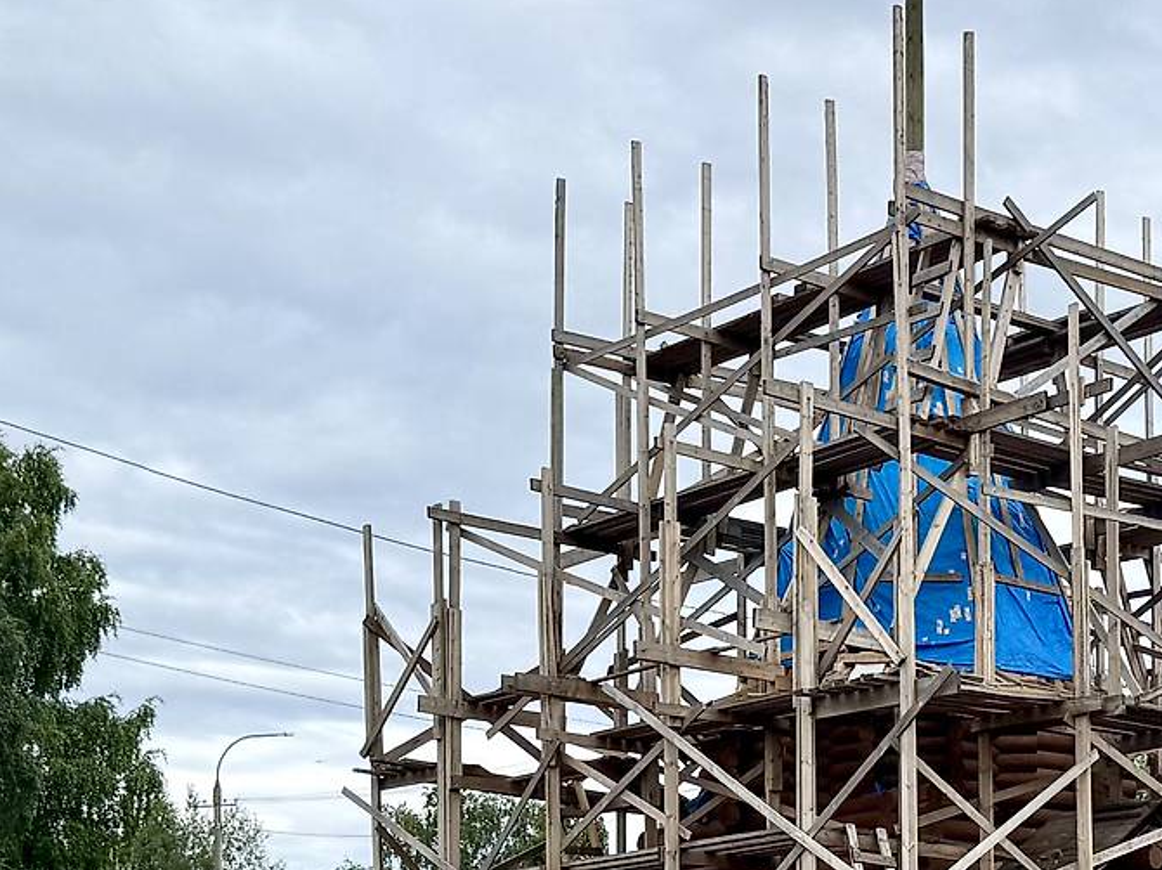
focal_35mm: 43
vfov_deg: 33.2
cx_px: 1037
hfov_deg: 40.7
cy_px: 601
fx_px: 1443
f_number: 1.78
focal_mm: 6.76
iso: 80
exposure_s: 1/2959
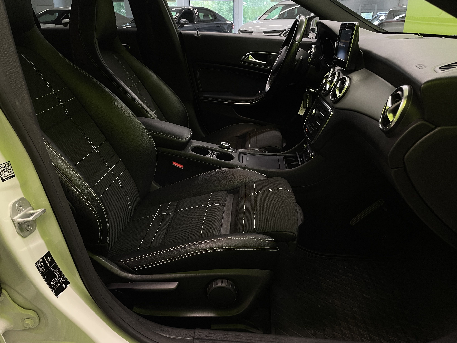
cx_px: 228
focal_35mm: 26
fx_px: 343
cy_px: 172
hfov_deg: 67.3
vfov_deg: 53.1
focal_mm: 4.2
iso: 160
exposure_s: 1/50
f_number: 1.6
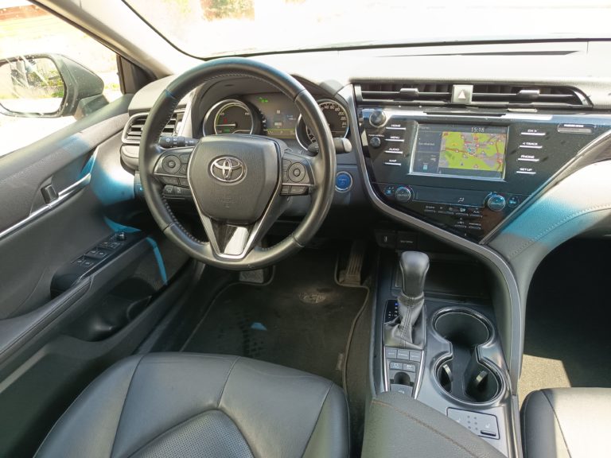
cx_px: 306
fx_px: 424
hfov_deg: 71.6
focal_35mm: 24
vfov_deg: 56.8
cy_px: 229
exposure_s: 1/100
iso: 241
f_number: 1.7
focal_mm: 5.27
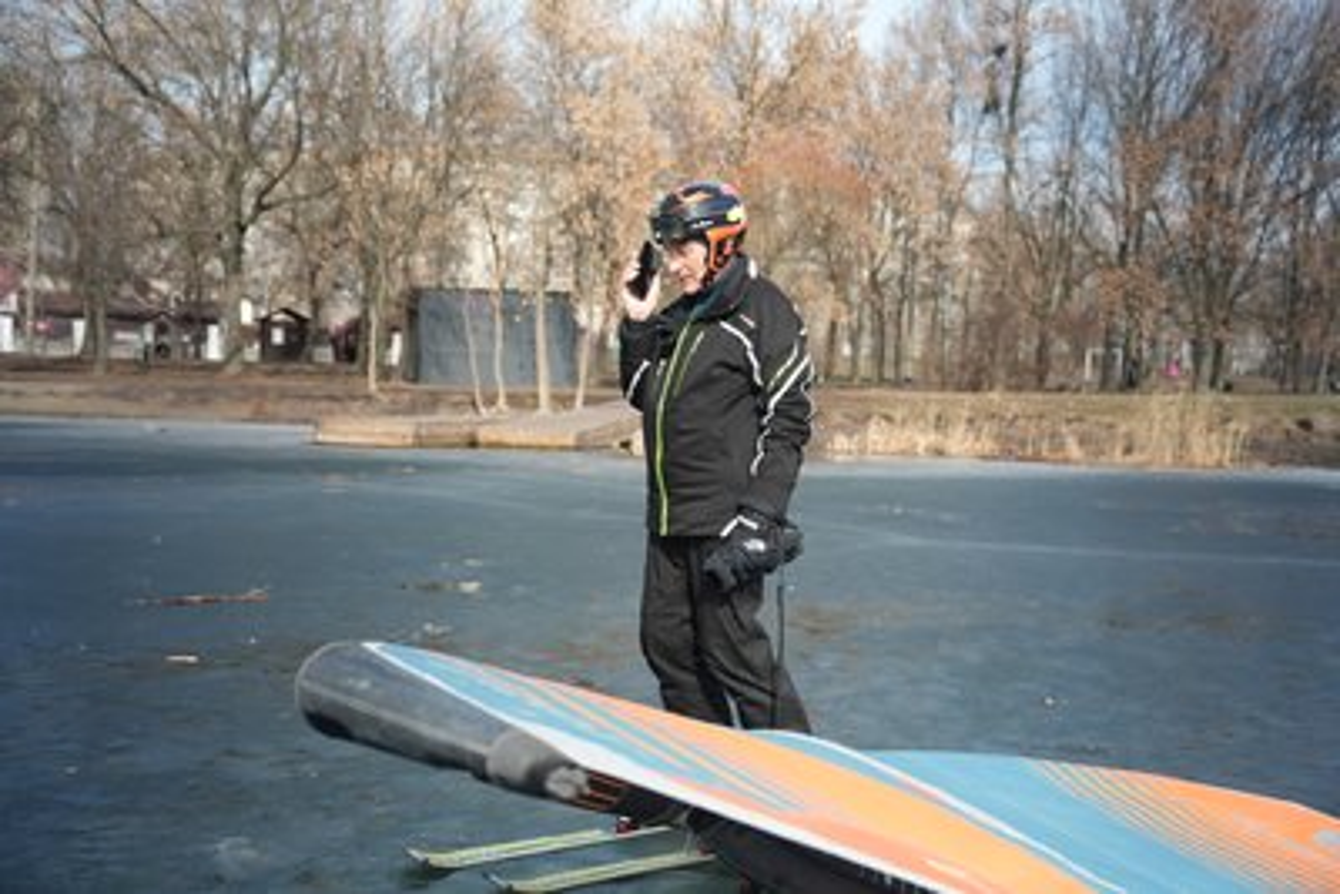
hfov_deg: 48.4
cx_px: 670
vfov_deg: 33.4
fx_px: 1489
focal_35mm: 40
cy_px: 447
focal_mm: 40
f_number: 2.8
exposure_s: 1/50
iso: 800
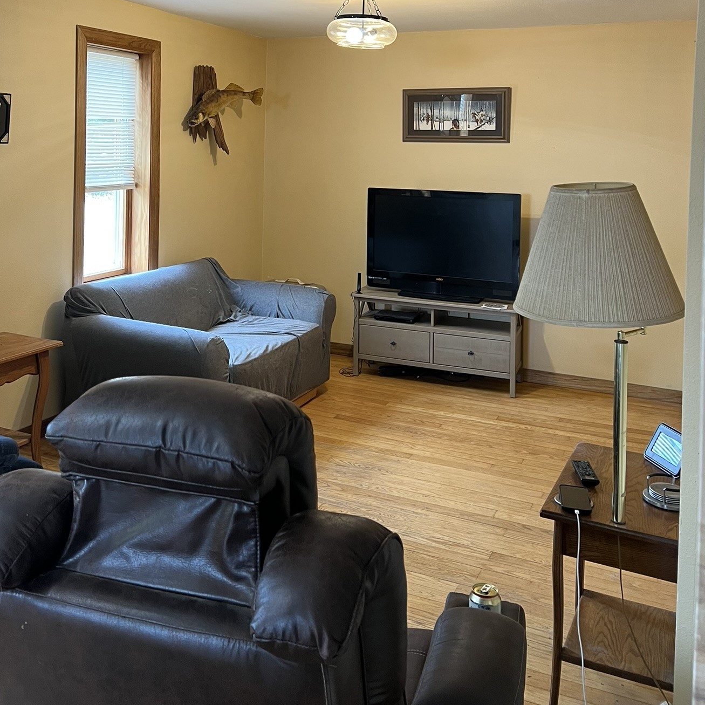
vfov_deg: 44.1
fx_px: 830
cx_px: 293
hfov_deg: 45.9
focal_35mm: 36
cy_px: 153
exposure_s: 1/60
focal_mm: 5.7
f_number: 1.5
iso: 125
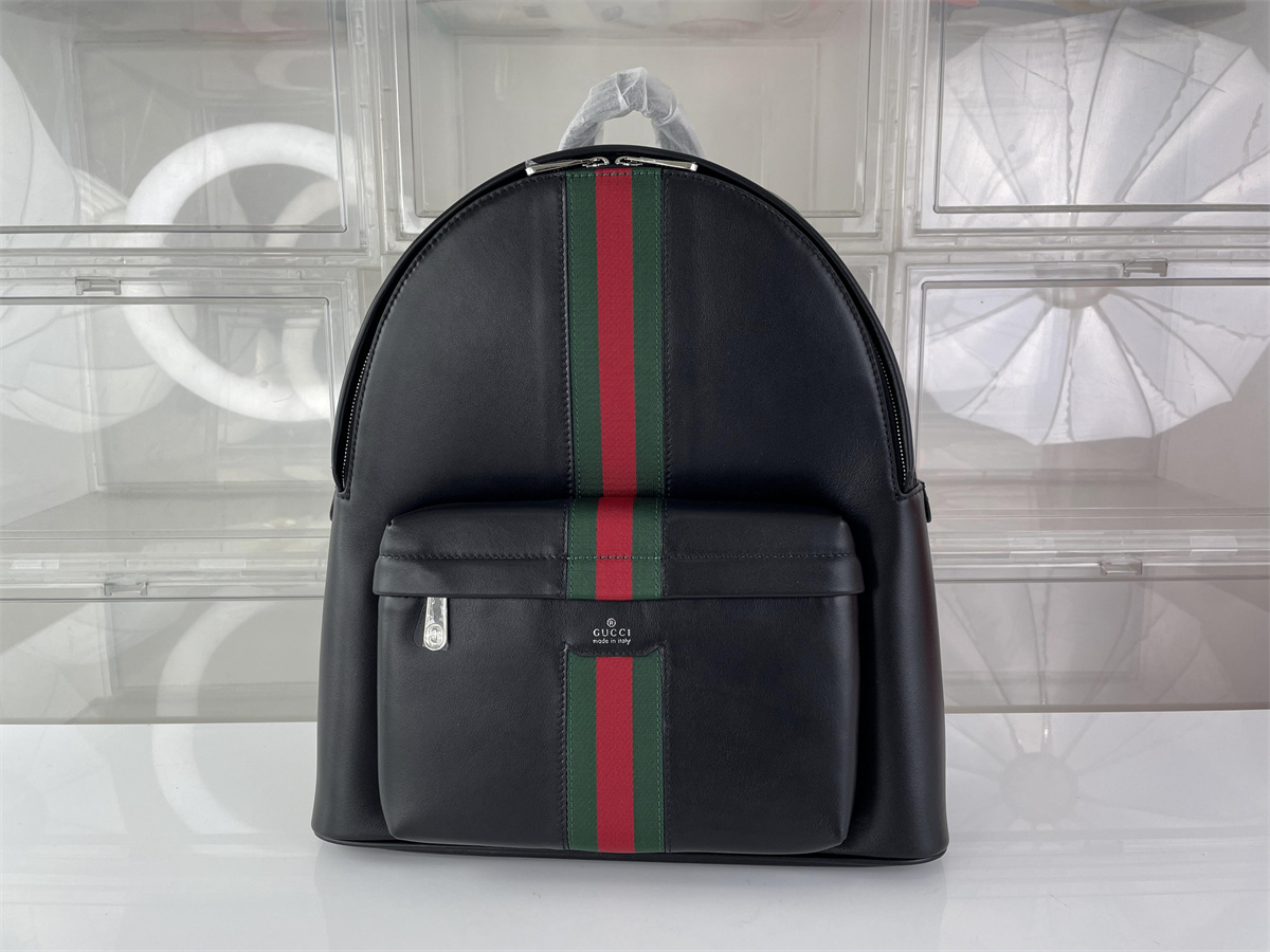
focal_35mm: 26
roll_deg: +0.4
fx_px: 954
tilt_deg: -10.4
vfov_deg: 53.1
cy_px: 476
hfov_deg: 67.3
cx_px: 635
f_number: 1.6
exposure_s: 1/222
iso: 32
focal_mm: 4.2
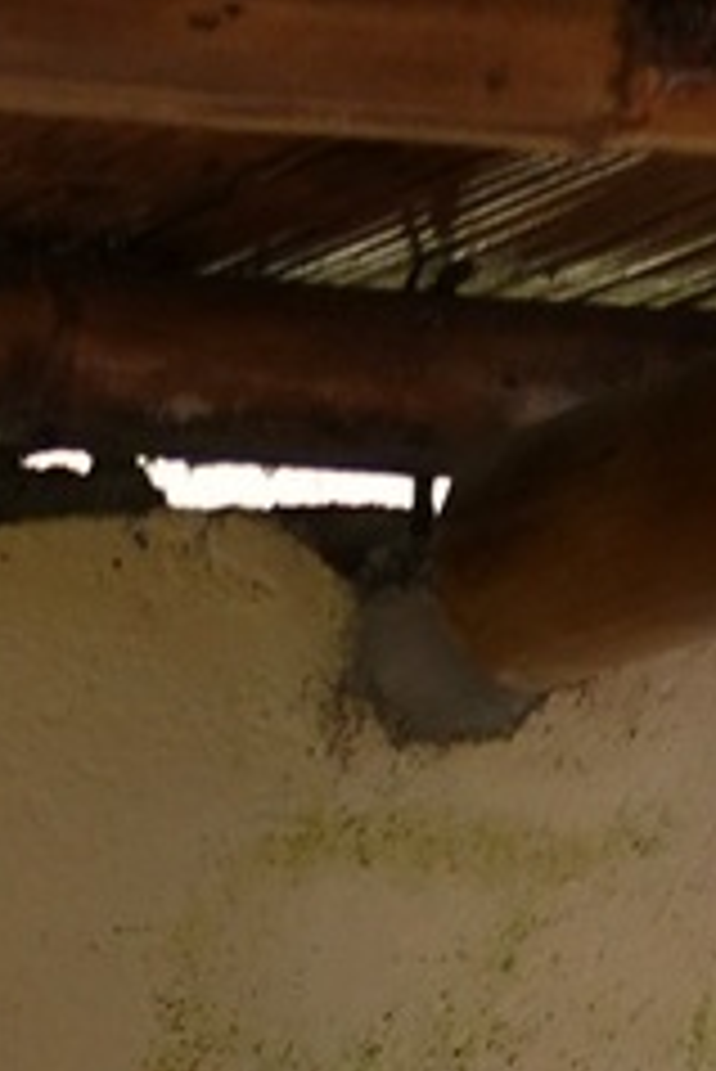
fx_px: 5809
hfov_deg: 6.5
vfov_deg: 8.4
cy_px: 3452
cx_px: -1394
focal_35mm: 195
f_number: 2.8
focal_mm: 10.8
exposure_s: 1/125
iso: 320
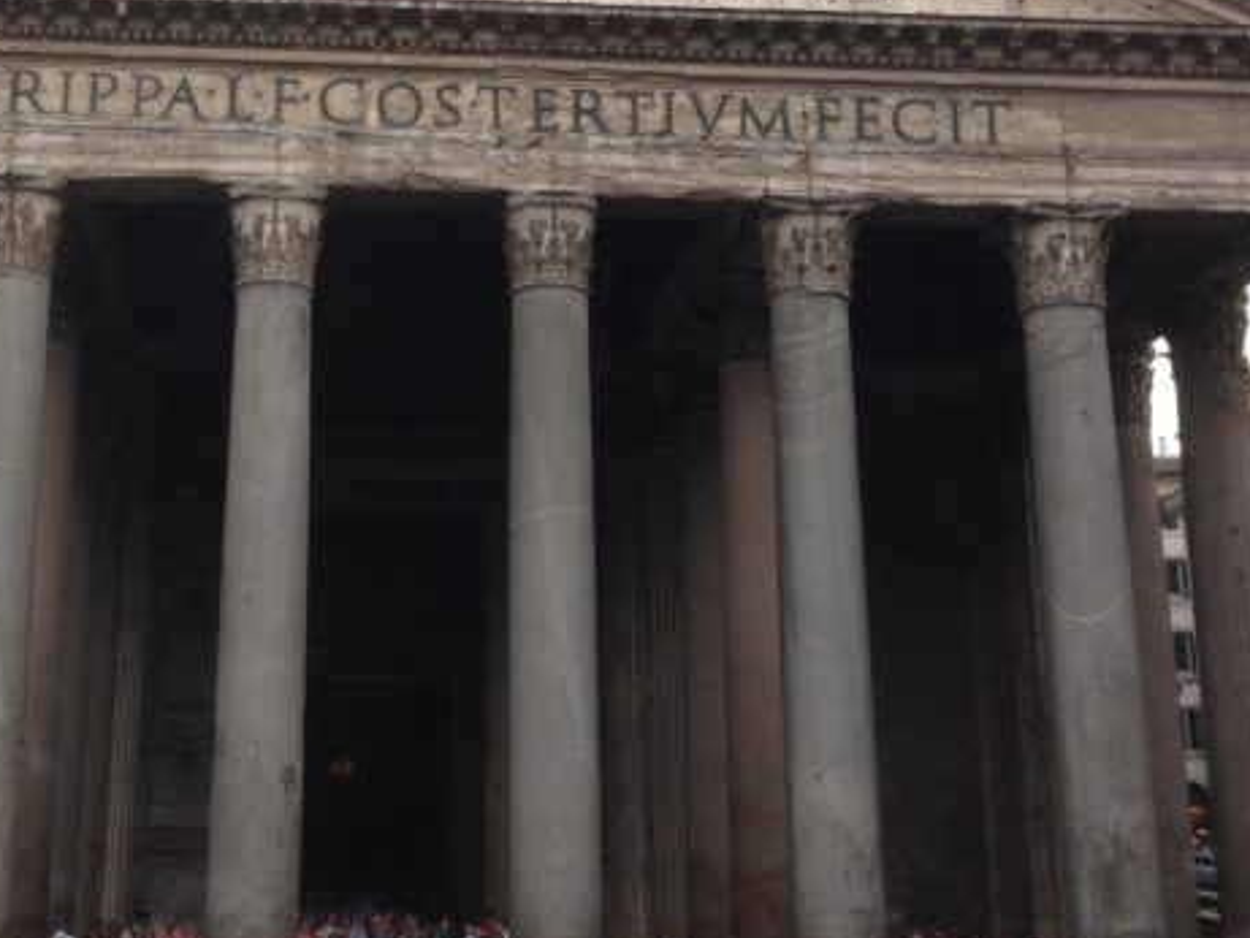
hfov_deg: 34.5
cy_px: 306
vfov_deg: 26.4
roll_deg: -0.4
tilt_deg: +16.7
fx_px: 1987
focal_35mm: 55
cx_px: 393
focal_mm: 4.12
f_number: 2.4
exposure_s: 1/162
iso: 50
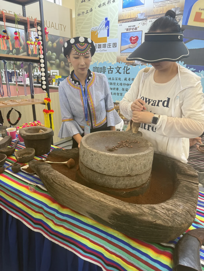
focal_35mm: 24
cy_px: 136
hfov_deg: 56.8
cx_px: 102
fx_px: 189
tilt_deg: -17.4
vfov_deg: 71.6
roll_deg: -1.1
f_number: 1.78
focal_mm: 6.76
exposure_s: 1/100
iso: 100
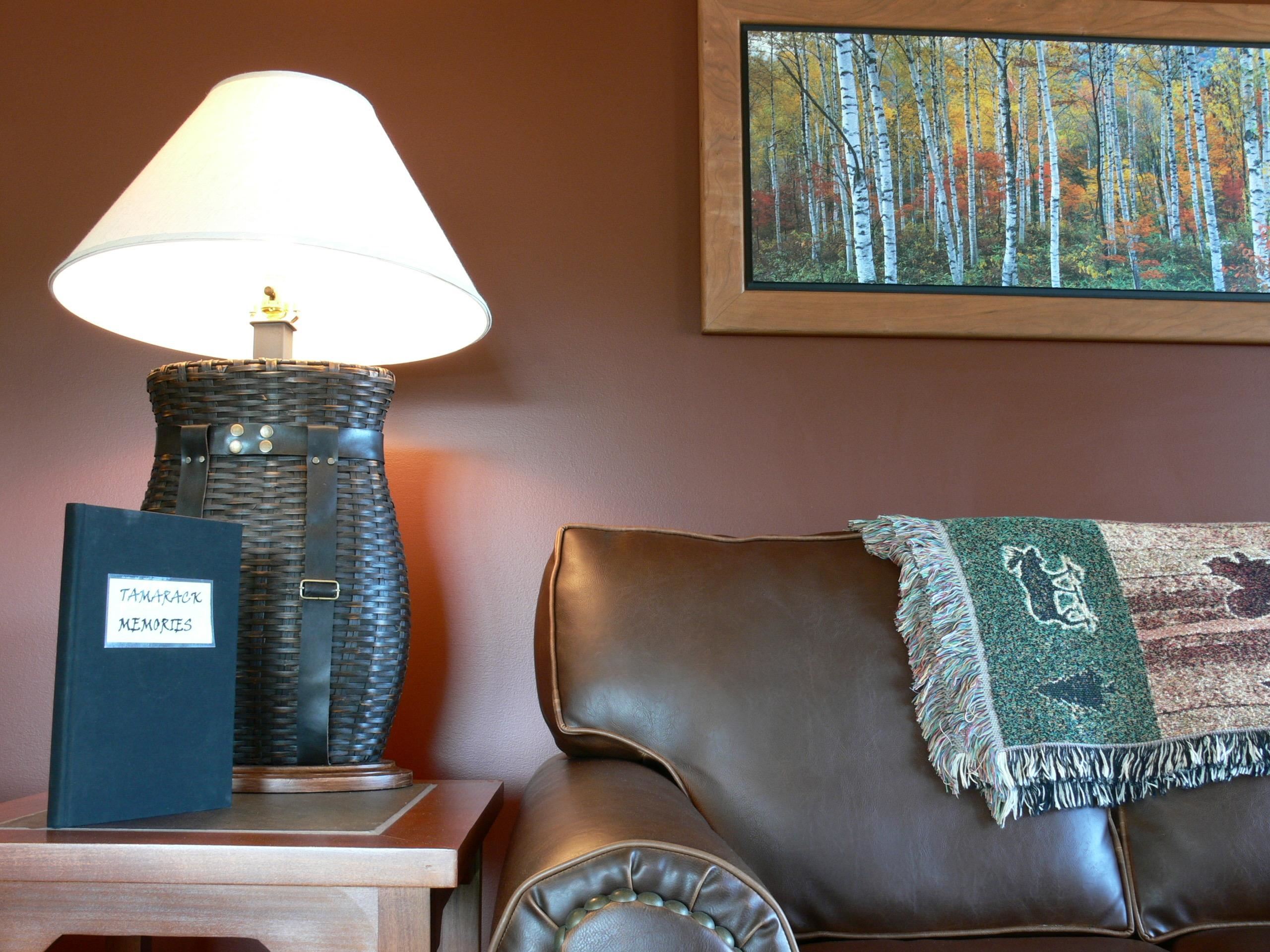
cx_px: 635
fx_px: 1284
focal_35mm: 35
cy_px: 476
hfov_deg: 52.6
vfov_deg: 40.7
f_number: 6.3
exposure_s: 1/1.3
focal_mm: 7.4
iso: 80
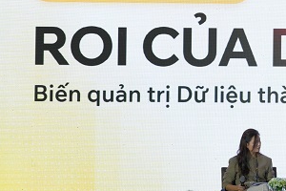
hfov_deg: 7.2
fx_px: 2224
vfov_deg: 4.9
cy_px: 56
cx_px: 445
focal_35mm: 280
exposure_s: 1/250
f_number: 2.8
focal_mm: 84
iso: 250
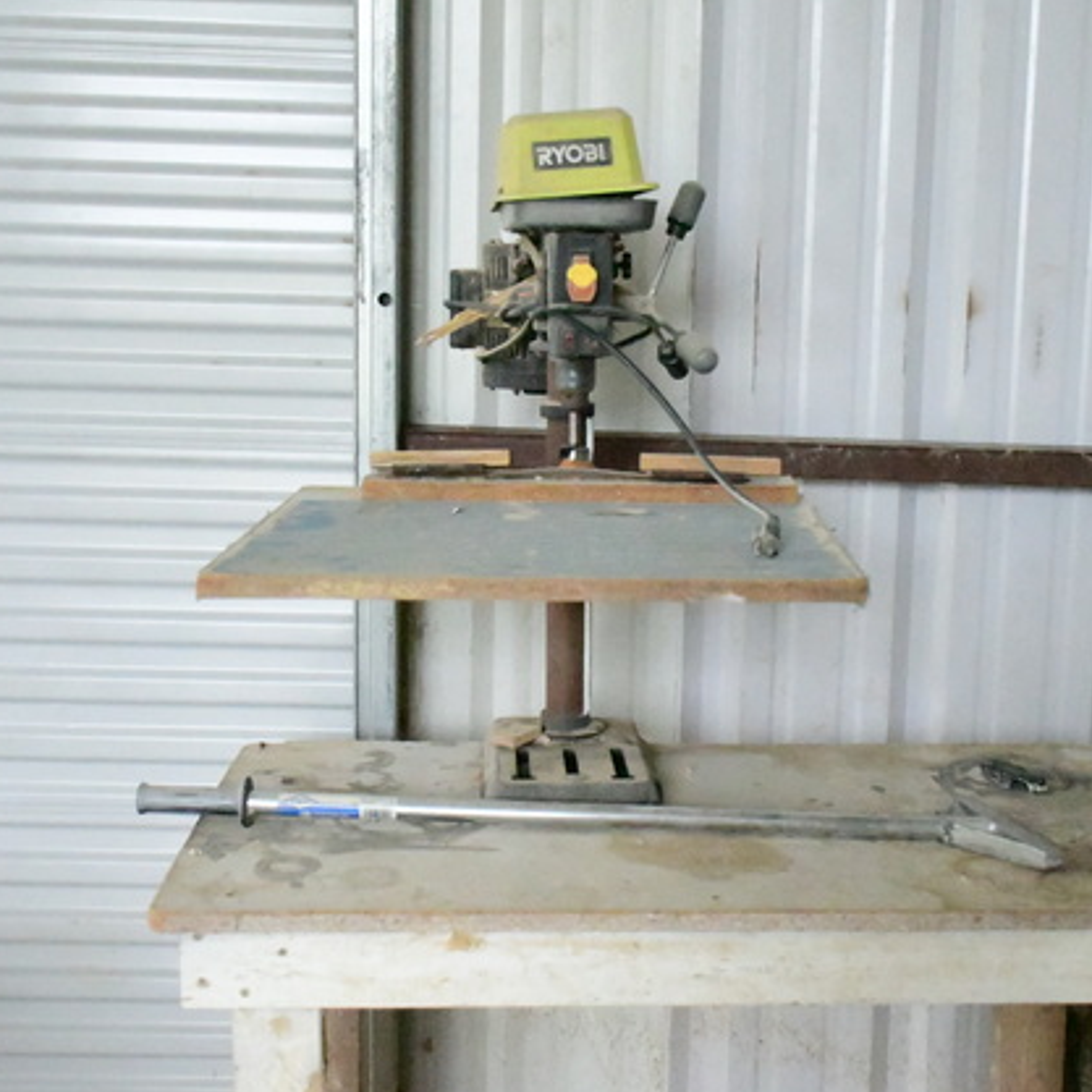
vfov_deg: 36.1
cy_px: 551
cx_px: 636
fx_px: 1677
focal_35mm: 47
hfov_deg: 36.0
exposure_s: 1/8000
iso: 40000
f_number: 3.8
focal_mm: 24
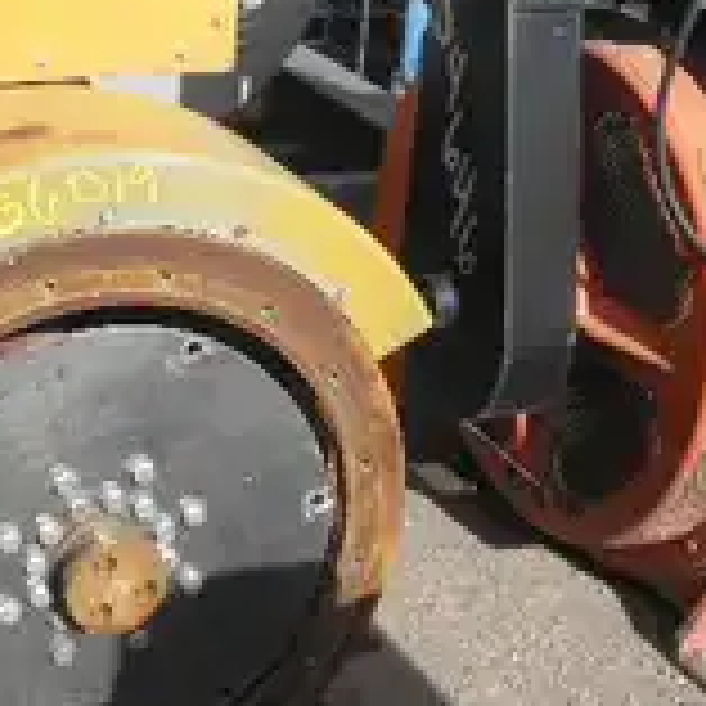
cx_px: 171
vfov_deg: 21.8
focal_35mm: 79
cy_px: 193
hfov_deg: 21.7
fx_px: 1823
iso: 64
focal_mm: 6.1
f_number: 9.1
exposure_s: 1/80
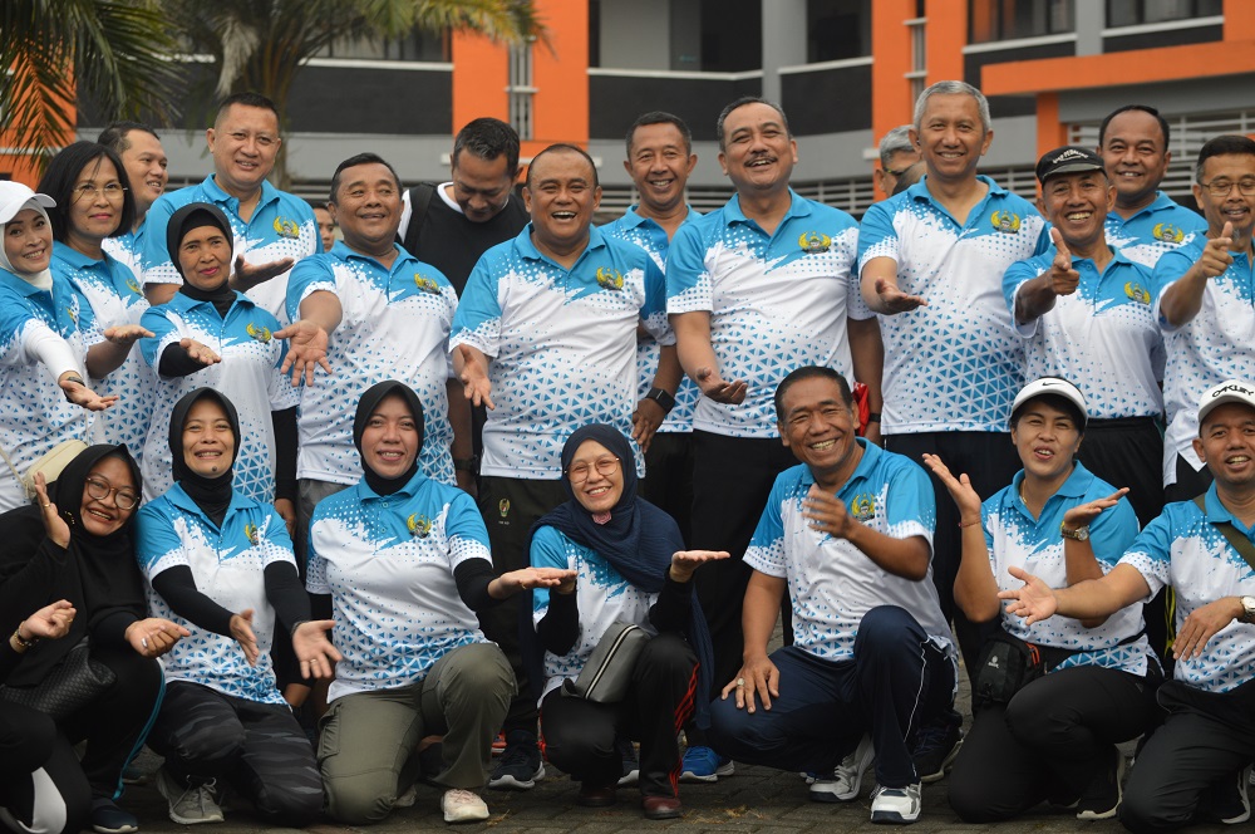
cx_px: 628
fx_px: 3760
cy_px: 417
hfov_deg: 18.9
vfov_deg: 12.6
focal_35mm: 108
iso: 280
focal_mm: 72
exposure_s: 1/125
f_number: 5.6
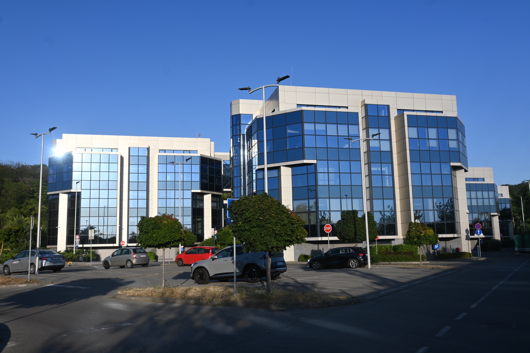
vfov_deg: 41.7
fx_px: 464
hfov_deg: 59.5
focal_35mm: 32
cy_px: 176
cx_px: 265
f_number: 7.1
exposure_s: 1/400
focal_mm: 21
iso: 100
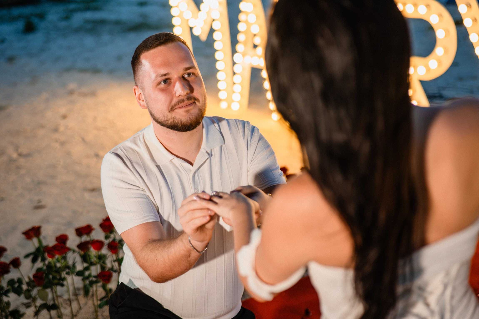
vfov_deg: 25.2
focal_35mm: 54
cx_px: 222
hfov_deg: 37.0
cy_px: 171
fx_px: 714
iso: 1250
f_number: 2.2
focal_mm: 50
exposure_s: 1/320
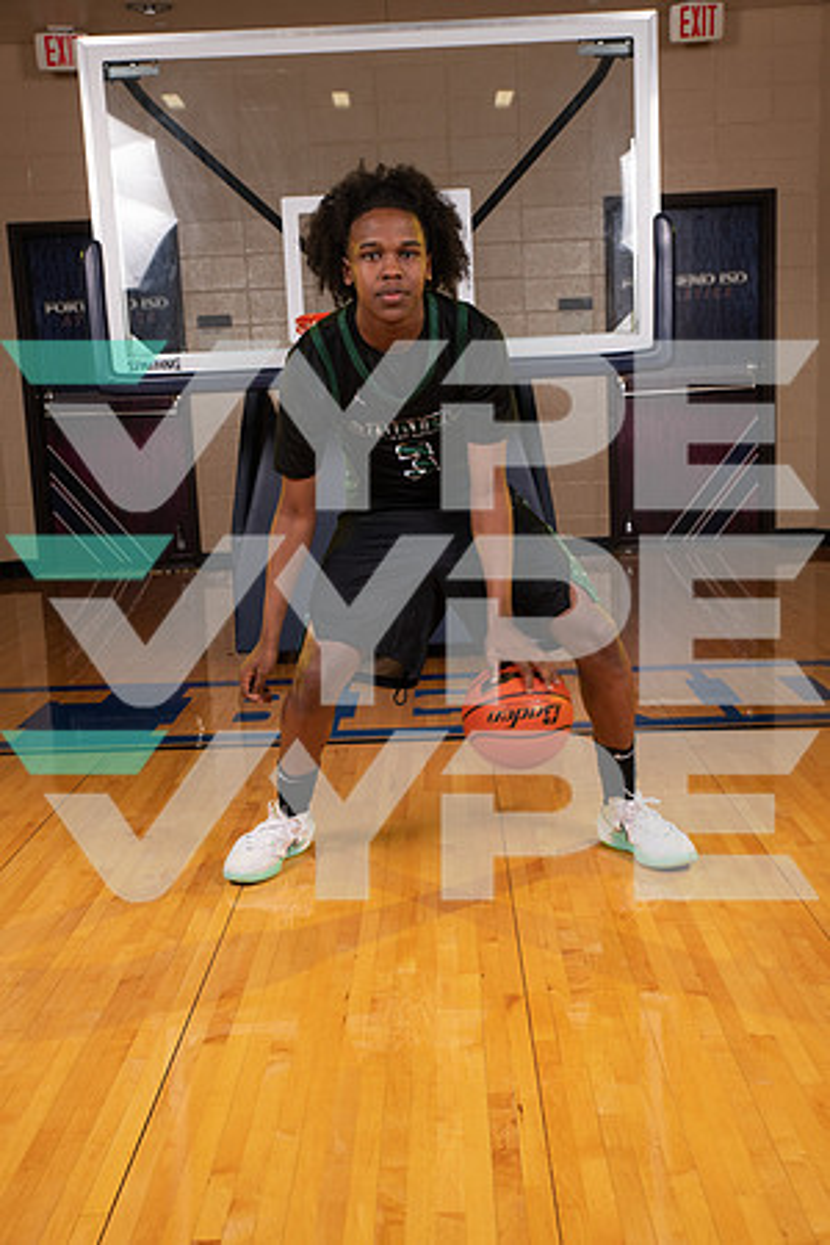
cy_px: 622
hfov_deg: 33.4
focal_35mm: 40
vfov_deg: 48.5
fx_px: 1383
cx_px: 415
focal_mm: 40
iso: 320
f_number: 7.1
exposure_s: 1/320
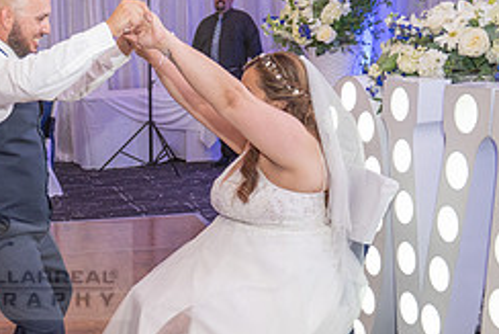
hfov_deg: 31.4
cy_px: 272
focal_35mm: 57
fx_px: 791
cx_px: -41
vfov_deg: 23.4
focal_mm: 24
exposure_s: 1/200
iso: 1600
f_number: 3.5
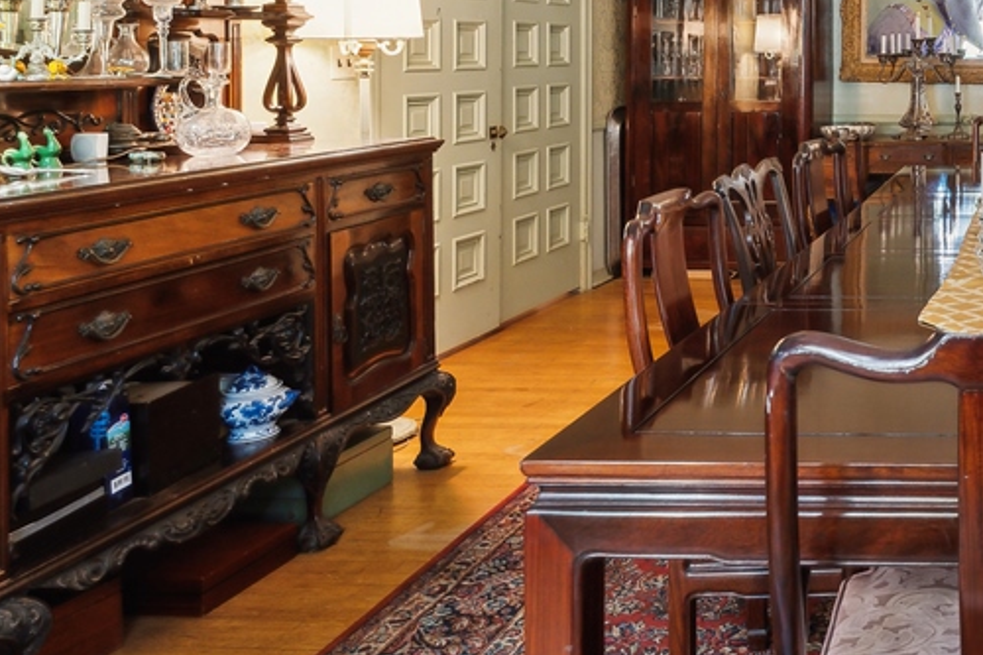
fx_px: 983
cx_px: 1046
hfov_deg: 43.1
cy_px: 47
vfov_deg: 34.5
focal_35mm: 36
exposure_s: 1/13
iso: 1000
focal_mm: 15
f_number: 6.3
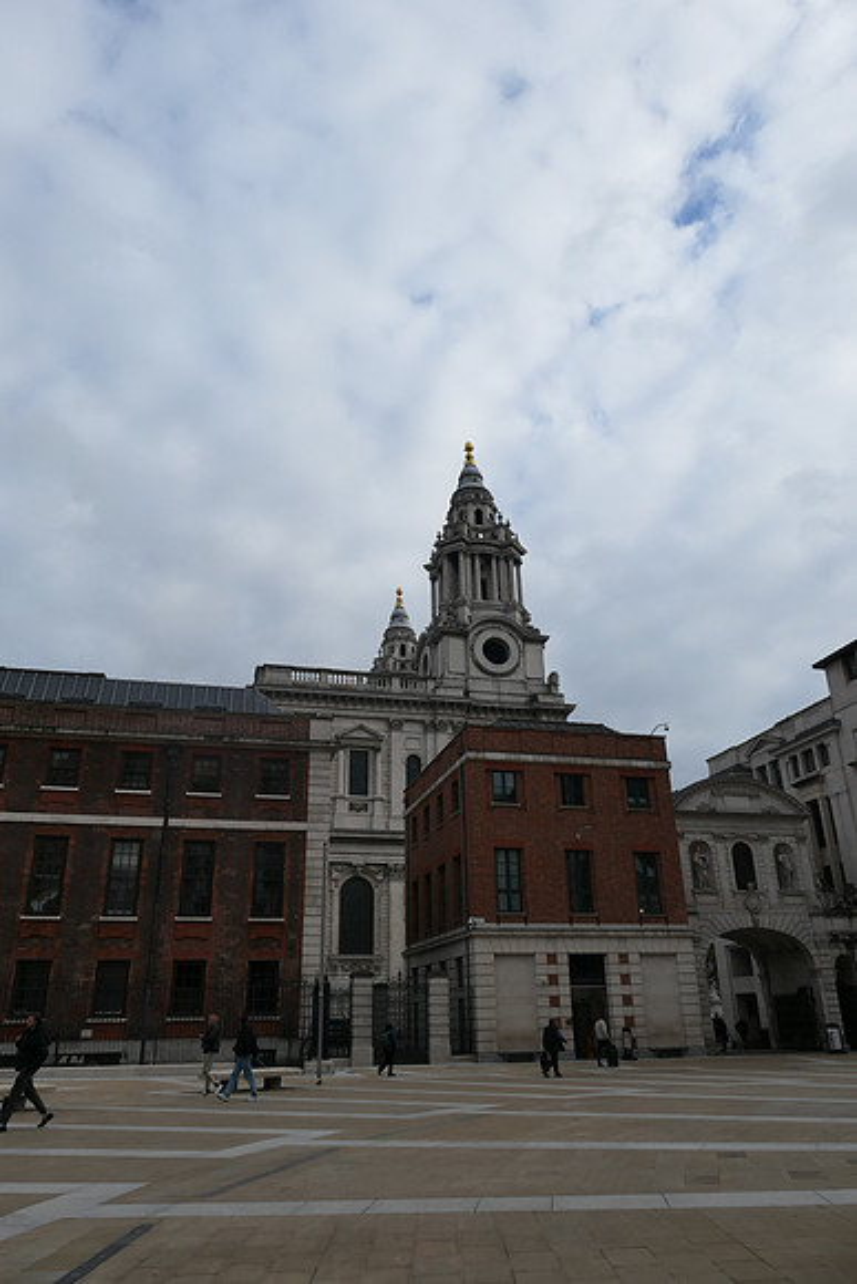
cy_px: 642
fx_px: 856
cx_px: 428
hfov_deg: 53.2
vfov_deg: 73.7
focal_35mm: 24
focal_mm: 8.8
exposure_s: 1/800
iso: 200
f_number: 5.6
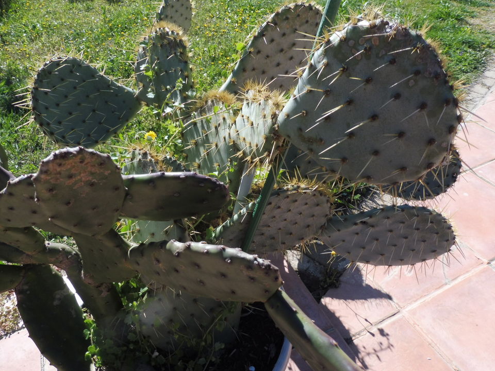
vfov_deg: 54.9
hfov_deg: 69.4
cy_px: 190
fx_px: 357
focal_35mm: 25
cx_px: 241
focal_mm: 4.3
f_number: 4
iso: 100
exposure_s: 1/640
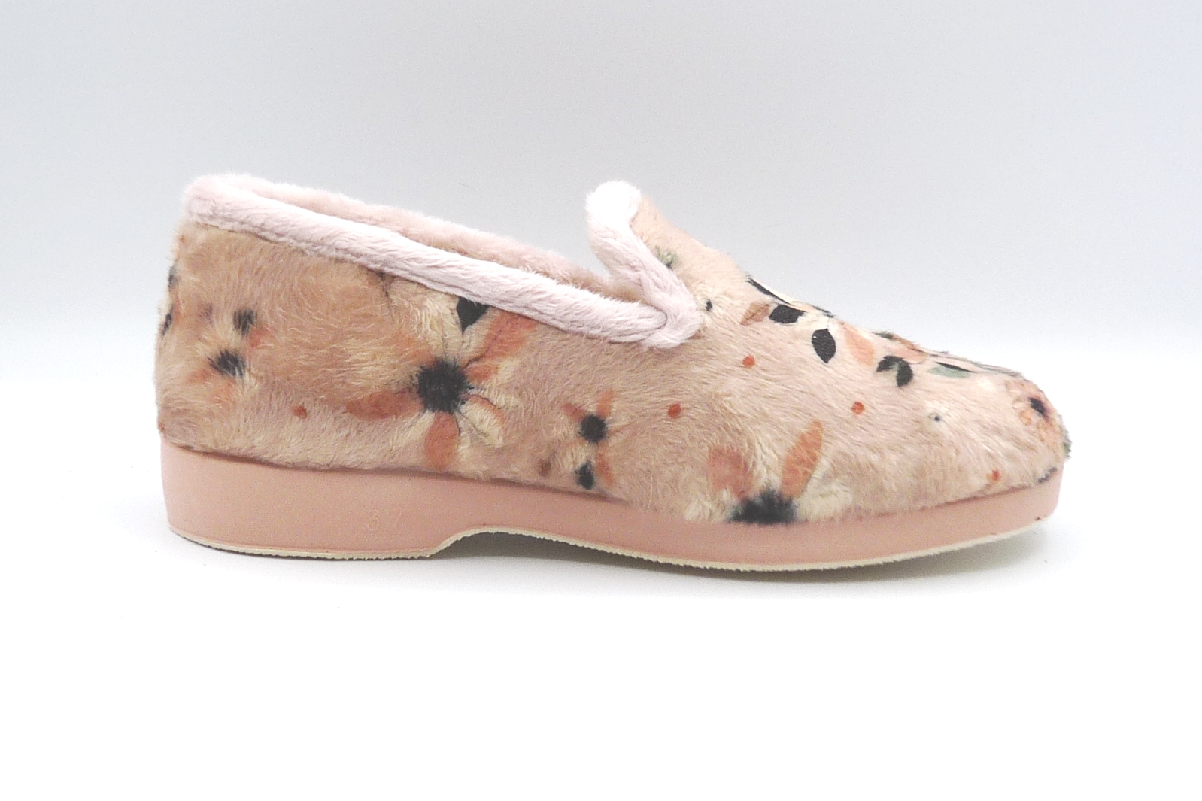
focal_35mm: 50
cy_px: 388
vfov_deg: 27.0
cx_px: 601
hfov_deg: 39.6
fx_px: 1669
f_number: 5
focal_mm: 4.8
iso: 100
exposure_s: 1/200
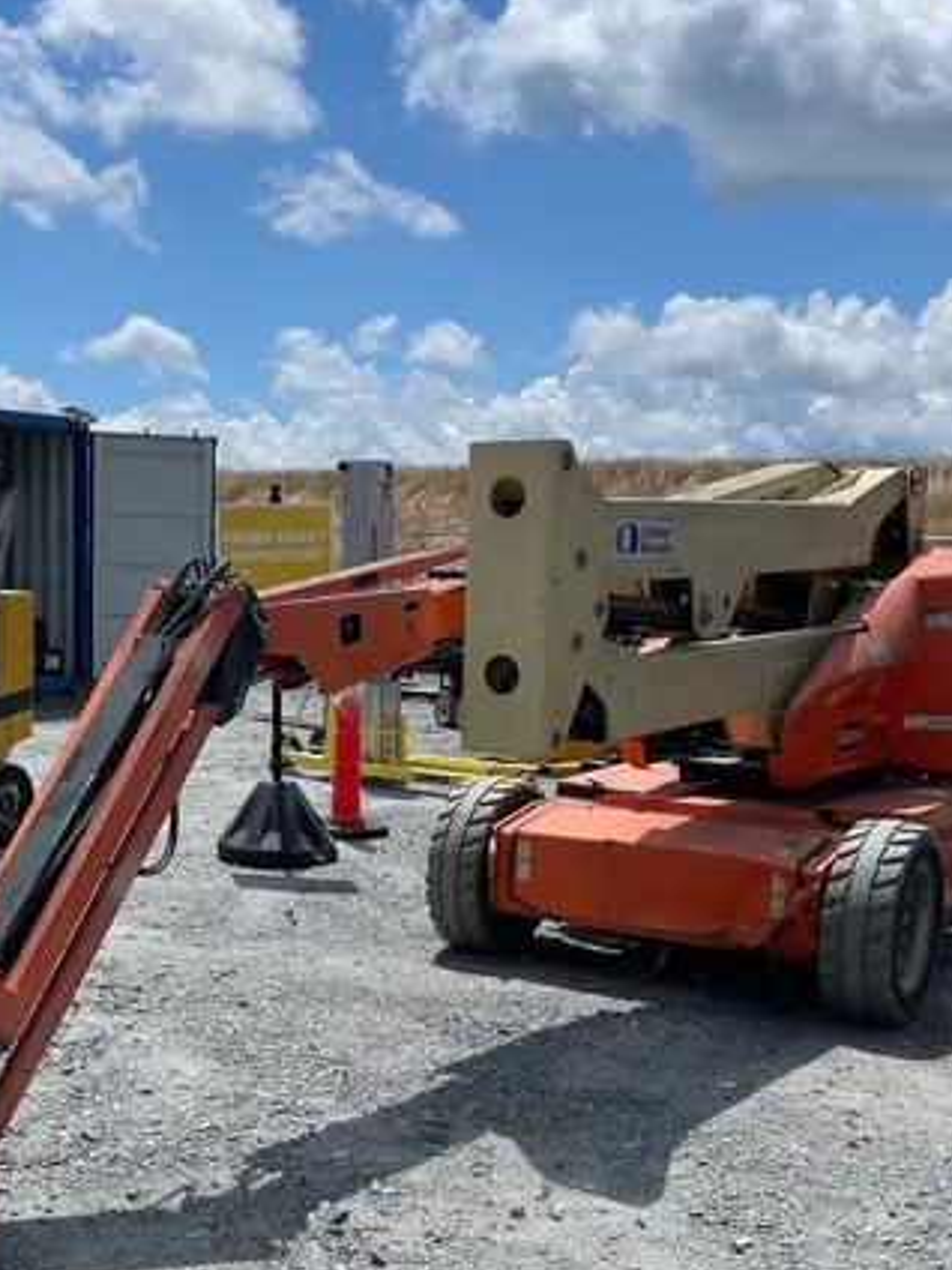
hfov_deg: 31.7
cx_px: 266
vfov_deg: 41.7
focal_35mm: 45
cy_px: 801
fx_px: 1650
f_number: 1.6
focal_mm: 4.2
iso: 32
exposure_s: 1/5814
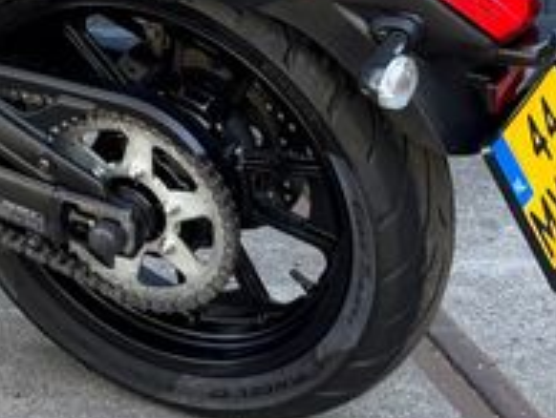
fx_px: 1270
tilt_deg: -4.9
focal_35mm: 79
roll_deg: -0.5
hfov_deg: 20.9
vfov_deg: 17.5
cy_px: -135
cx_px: -281
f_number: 1.78
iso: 64
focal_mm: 6.76
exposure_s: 1/121
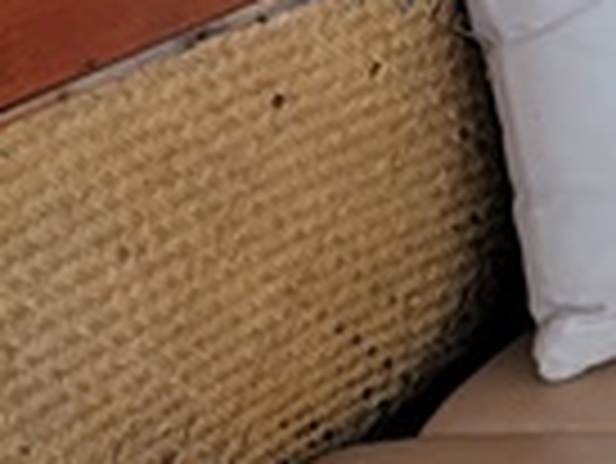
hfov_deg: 8.1
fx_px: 3384
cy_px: 117
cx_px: 2145
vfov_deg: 7.8
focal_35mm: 190
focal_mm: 5.4
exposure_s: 1/247
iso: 40
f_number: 1.8
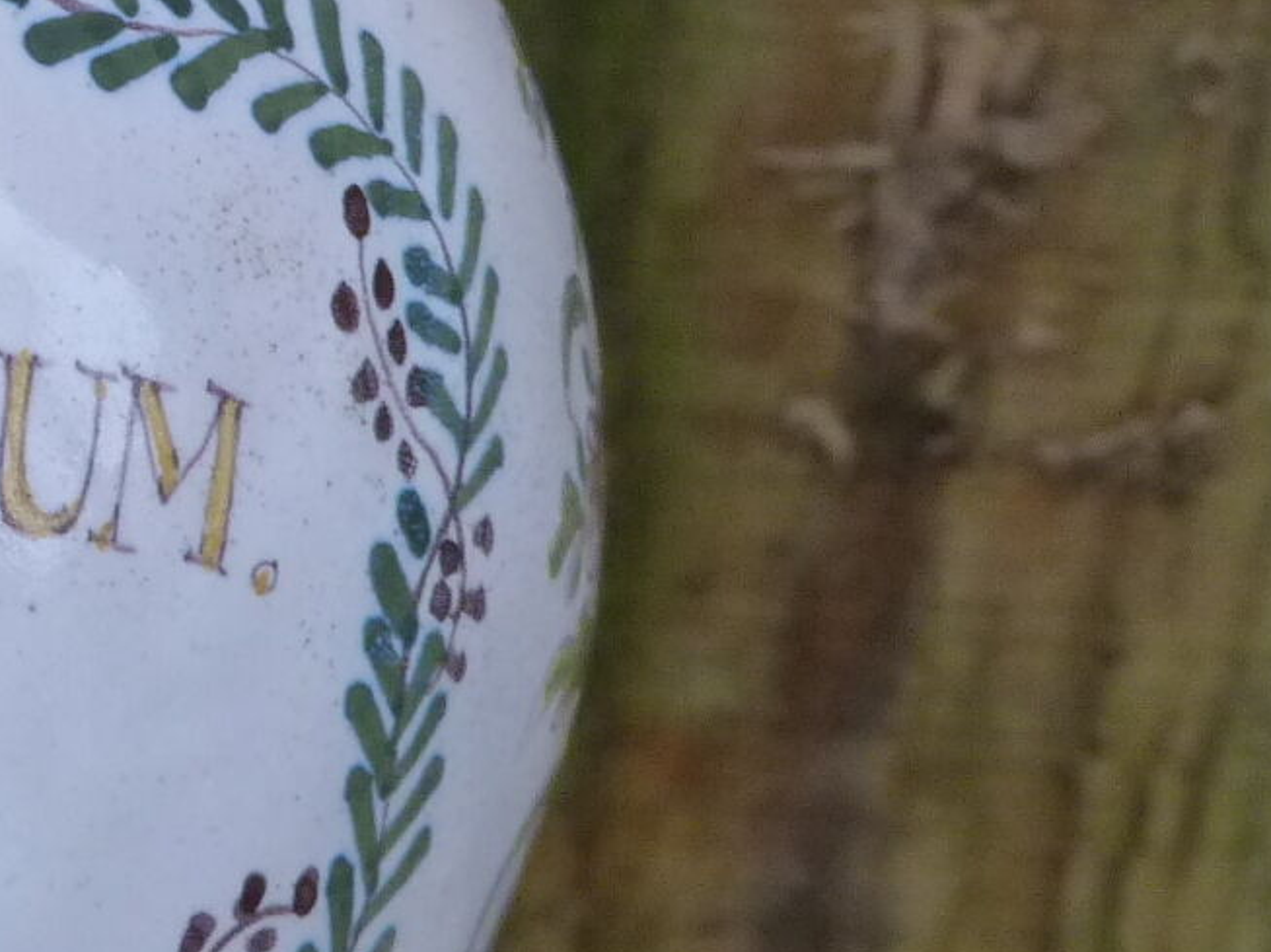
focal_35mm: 153
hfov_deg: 12.6
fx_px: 5615
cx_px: -296
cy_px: 121
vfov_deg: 9.7
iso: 200
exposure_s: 1/60
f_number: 3.1
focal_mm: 7
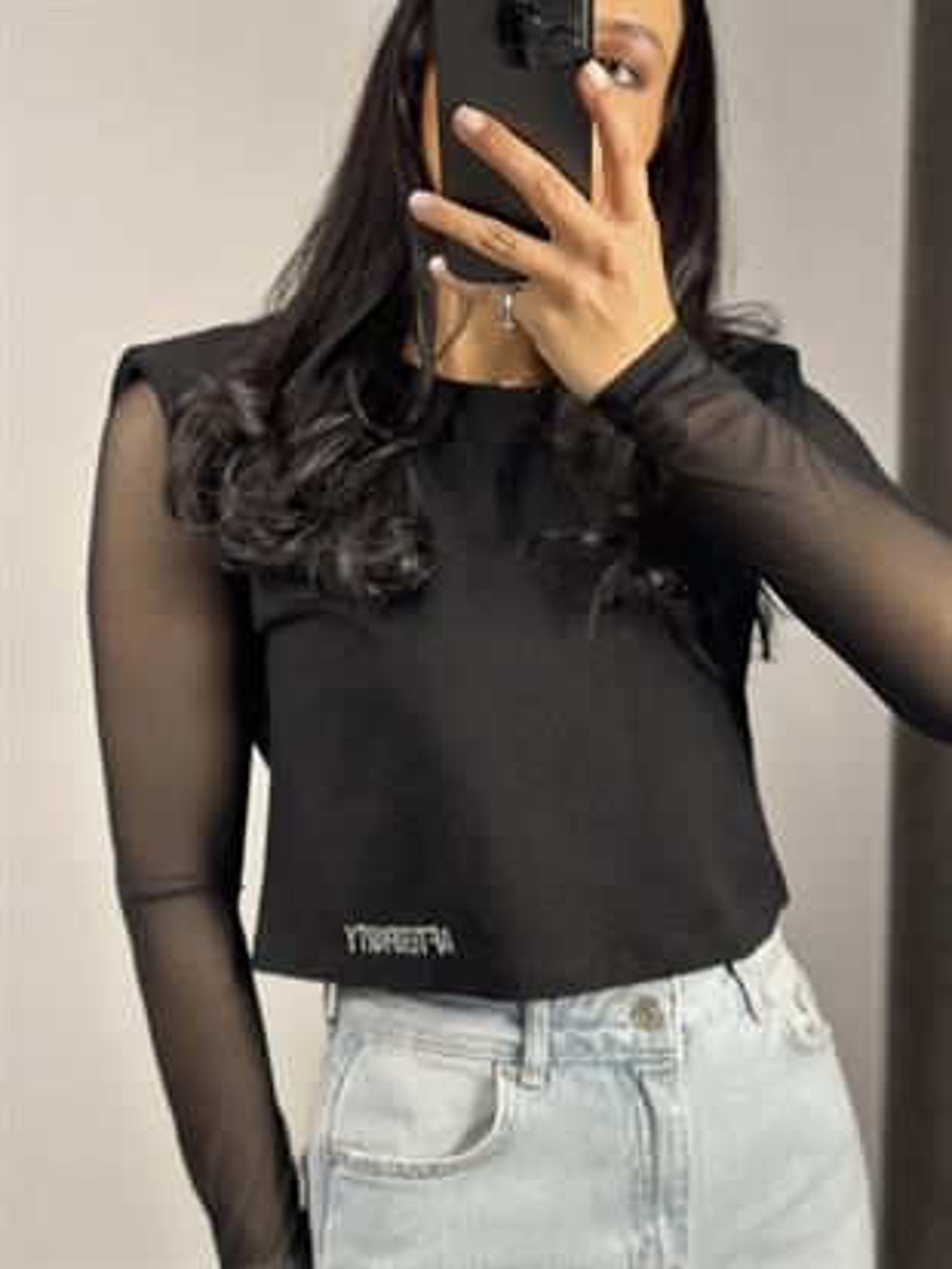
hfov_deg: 30.3
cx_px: 476
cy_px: 634
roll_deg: +2.2
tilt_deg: -31.6
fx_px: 1759
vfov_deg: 39.6
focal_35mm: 48
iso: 80
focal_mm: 6.86
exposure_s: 1/50
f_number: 1.78
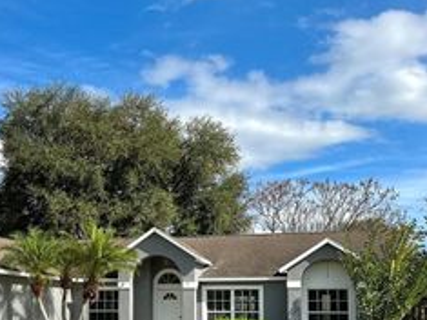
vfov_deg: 27.8
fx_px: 629
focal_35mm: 51
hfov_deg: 36.9
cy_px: 268
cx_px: 127
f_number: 1.78
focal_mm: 6.86
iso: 80
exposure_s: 1/5848
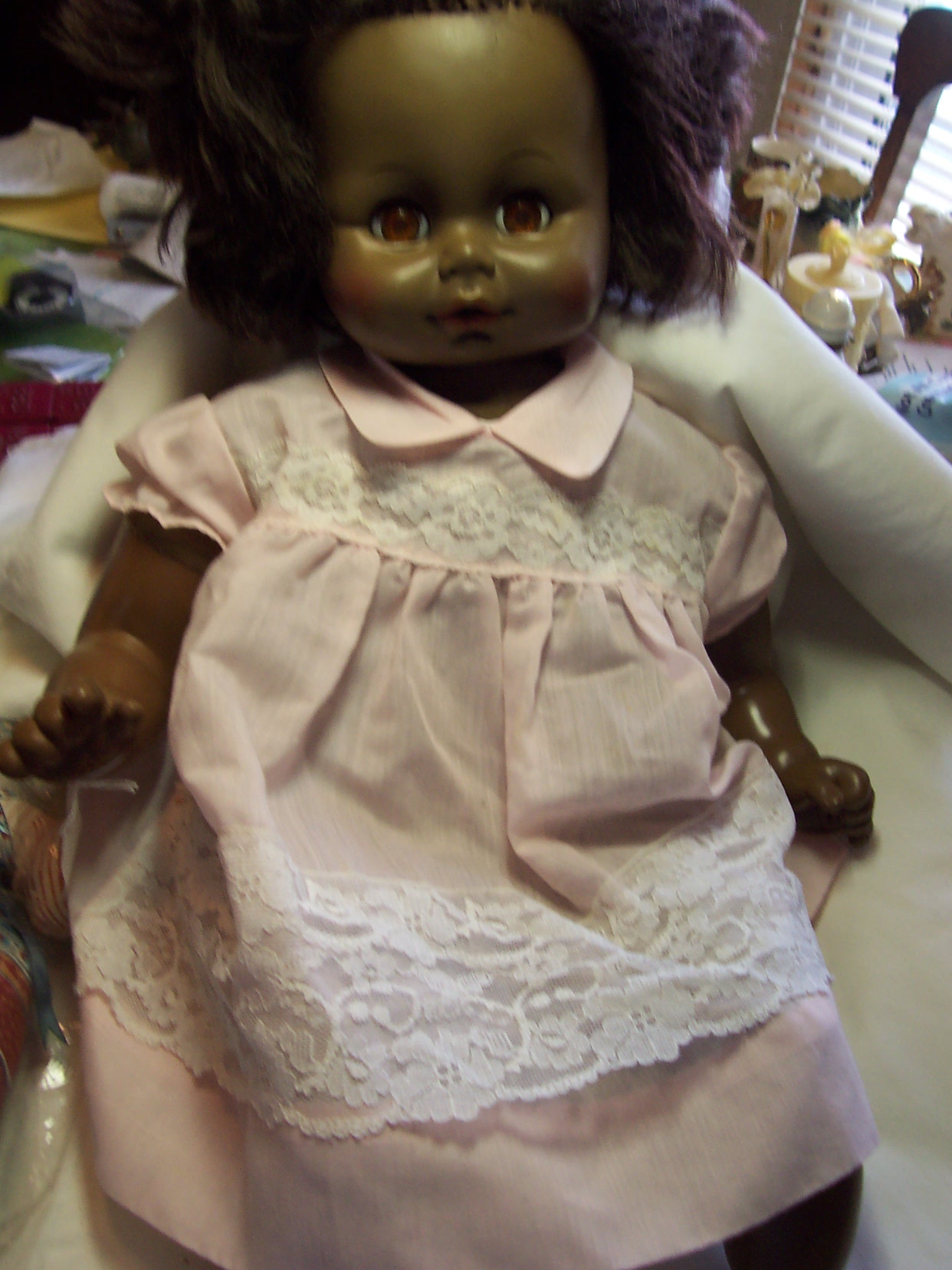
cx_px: 476
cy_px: 635
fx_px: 1357
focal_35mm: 37
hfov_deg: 38.7
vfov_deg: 50.1
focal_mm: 5.6
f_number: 2.8
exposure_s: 1/30
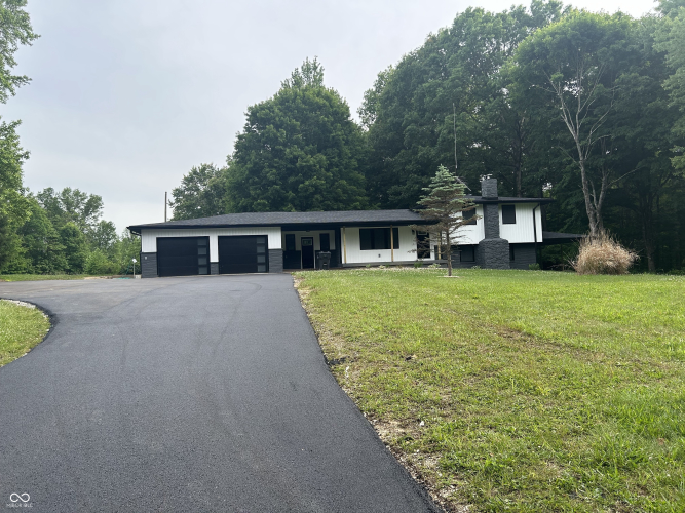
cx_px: 342
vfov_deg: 53.0
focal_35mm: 26
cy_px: 256
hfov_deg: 67.3
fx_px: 514
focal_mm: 5.7
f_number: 1.5
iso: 50
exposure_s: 1/1395
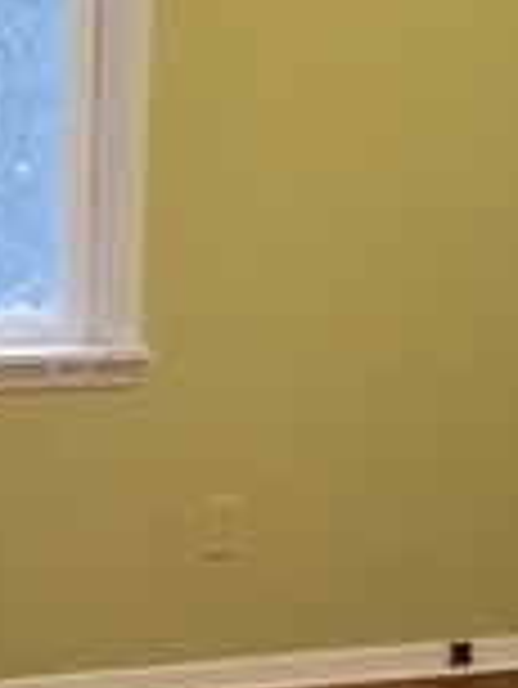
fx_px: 2251
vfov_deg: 17.1
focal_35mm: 113
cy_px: 627
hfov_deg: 13.1
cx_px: 230
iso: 250
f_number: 1.7
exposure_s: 1/24
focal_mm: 4.2
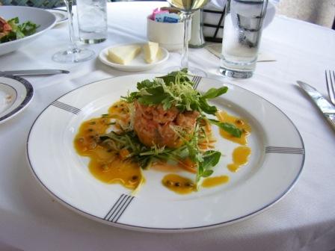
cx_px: 168
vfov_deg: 41.8
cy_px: 126
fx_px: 329
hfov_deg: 54.0
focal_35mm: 34
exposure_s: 1/250
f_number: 2.7
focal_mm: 5.6
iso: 80
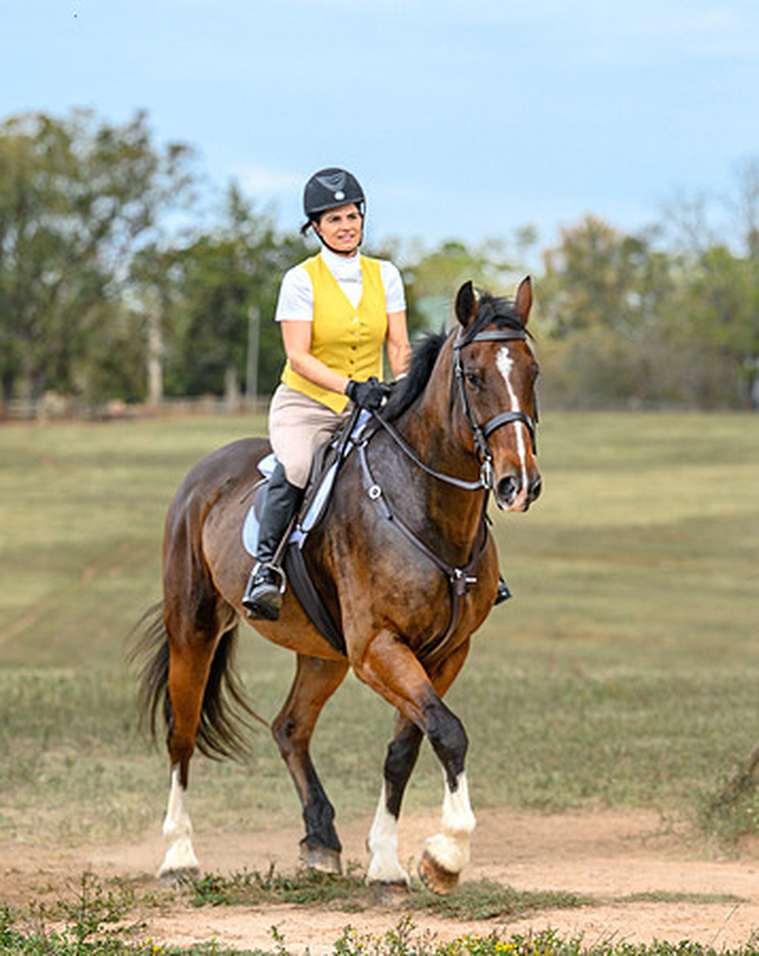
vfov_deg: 10.2
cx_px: 487
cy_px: 480
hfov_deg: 8.1
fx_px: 5361
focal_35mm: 190
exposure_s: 1/1000
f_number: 3.5
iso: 400
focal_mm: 115
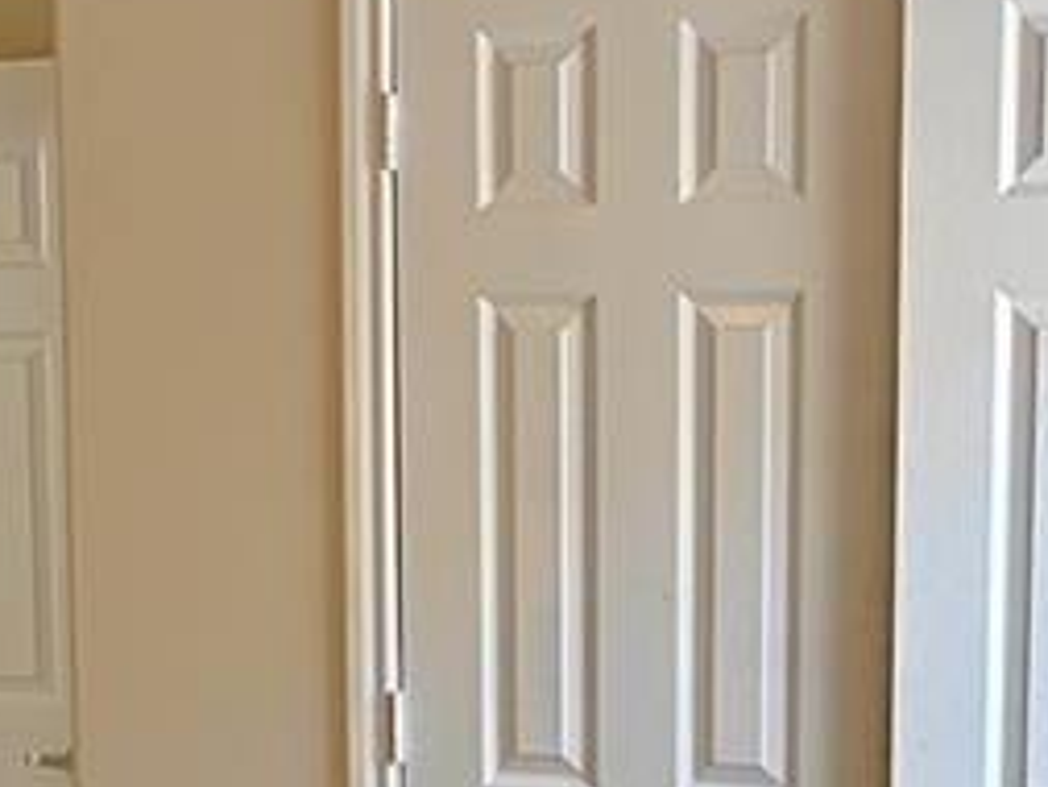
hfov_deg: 27.7
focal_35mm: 70
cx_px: 464
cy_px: 623
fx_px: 2120
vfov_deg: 20.8
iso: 100
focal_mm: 12
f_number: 3.5
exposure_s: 1/25
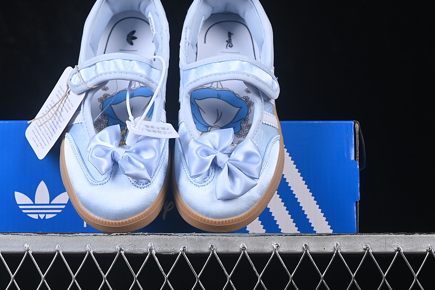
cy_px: 118
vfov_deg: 14.2
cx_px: 171
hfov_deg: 21.2
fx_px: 1160
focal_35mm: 96
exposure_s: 1/80
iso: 160
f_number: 8
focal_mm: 50
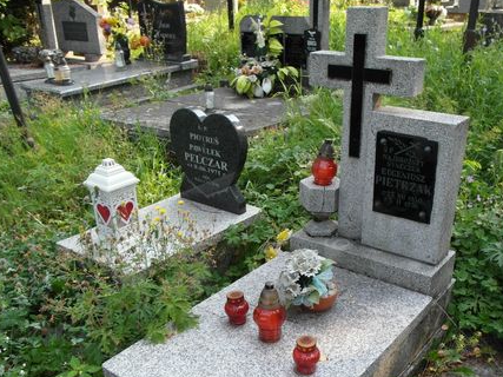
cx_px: 291
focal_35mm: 36
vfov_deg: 38.7
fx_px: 523
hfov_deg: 51.2
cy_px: 277
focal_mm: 5.2
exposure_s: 1/125
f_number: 3.4
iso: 80
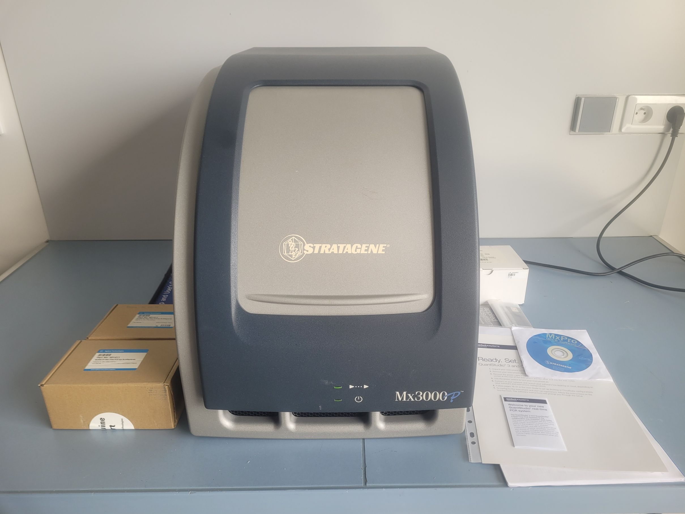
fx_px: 514
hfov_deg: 67.3
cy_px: 257
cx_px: 342
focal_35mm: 26
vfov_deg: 53.1
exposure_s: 1/100
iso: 50
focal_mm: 5.4
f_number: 1.8
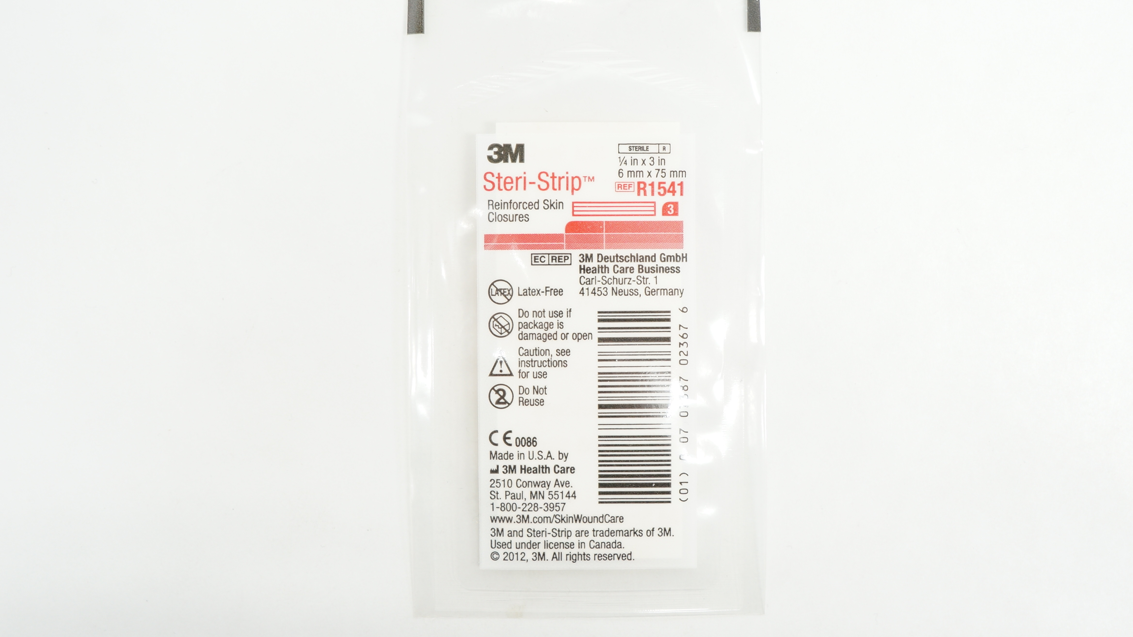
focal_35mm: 45
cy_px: 283
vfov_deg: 26.8
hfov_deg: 45.9
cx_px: 590
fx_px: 1338
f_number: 8
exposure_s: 1/15
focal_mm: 27
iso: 400
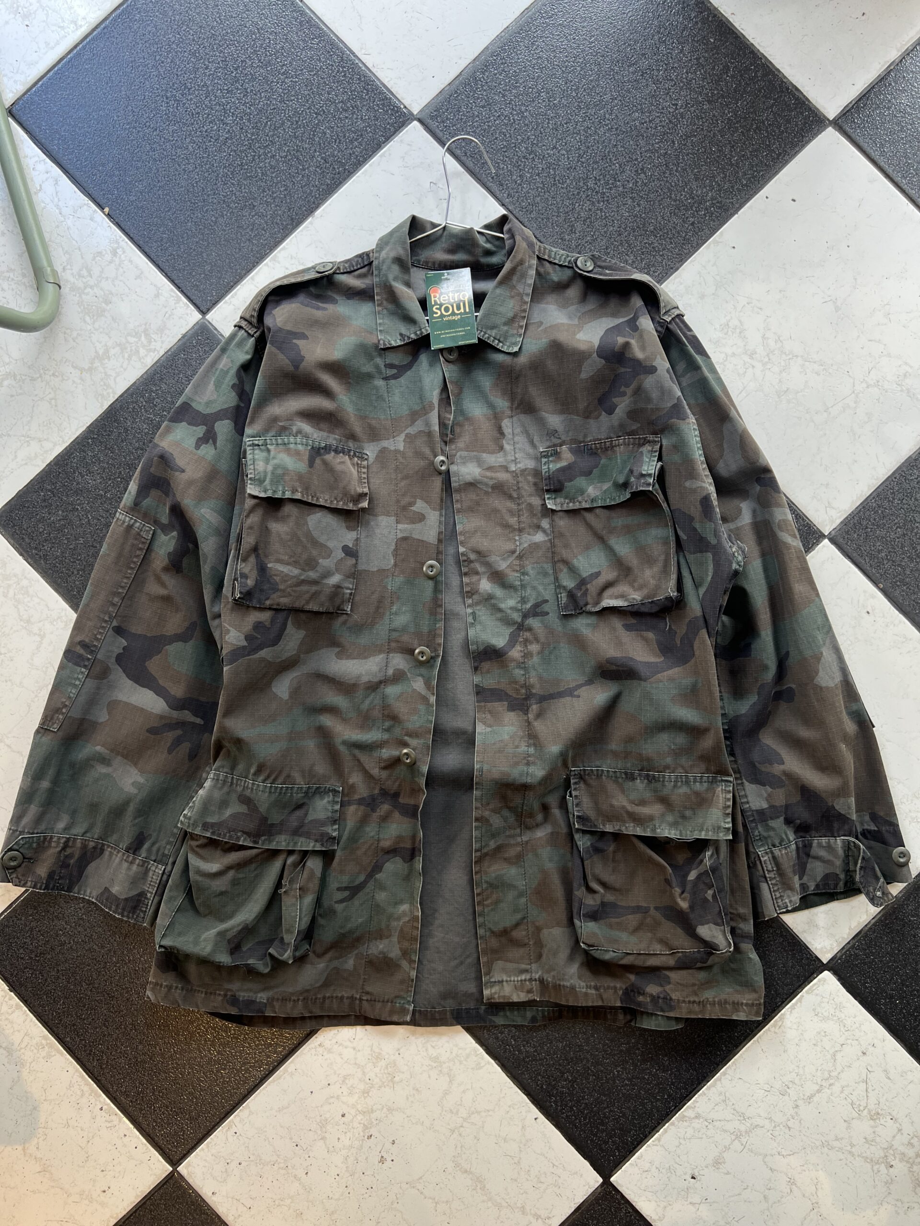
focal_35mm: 26
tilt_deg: -86.9
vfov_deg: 67.3
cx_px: 460
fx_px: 921
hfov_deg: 53.1
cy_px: 613
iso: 64
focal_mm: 5.7
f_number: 1.5
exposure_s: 1/121
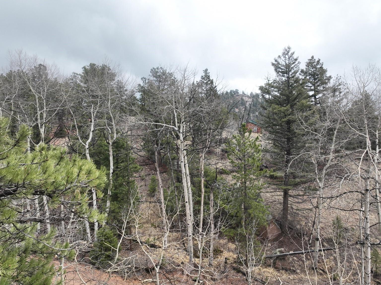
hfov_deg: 69.4
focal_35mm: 25
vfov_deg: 54.9
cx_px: 183
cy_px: 143
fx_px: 275
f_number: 2.8
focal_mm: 12.29
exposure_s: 1/800
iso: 180
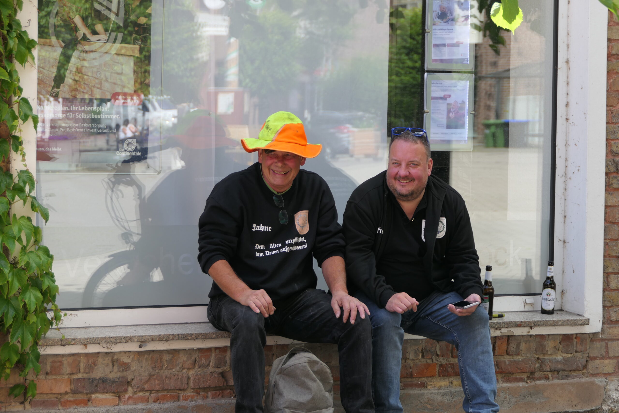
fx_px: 2493
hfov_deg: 14.2
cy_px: 206
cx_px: 310
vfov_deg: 9.5
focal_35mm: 145
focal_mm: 53.4
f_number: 4.2
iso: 125
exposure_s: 1/160
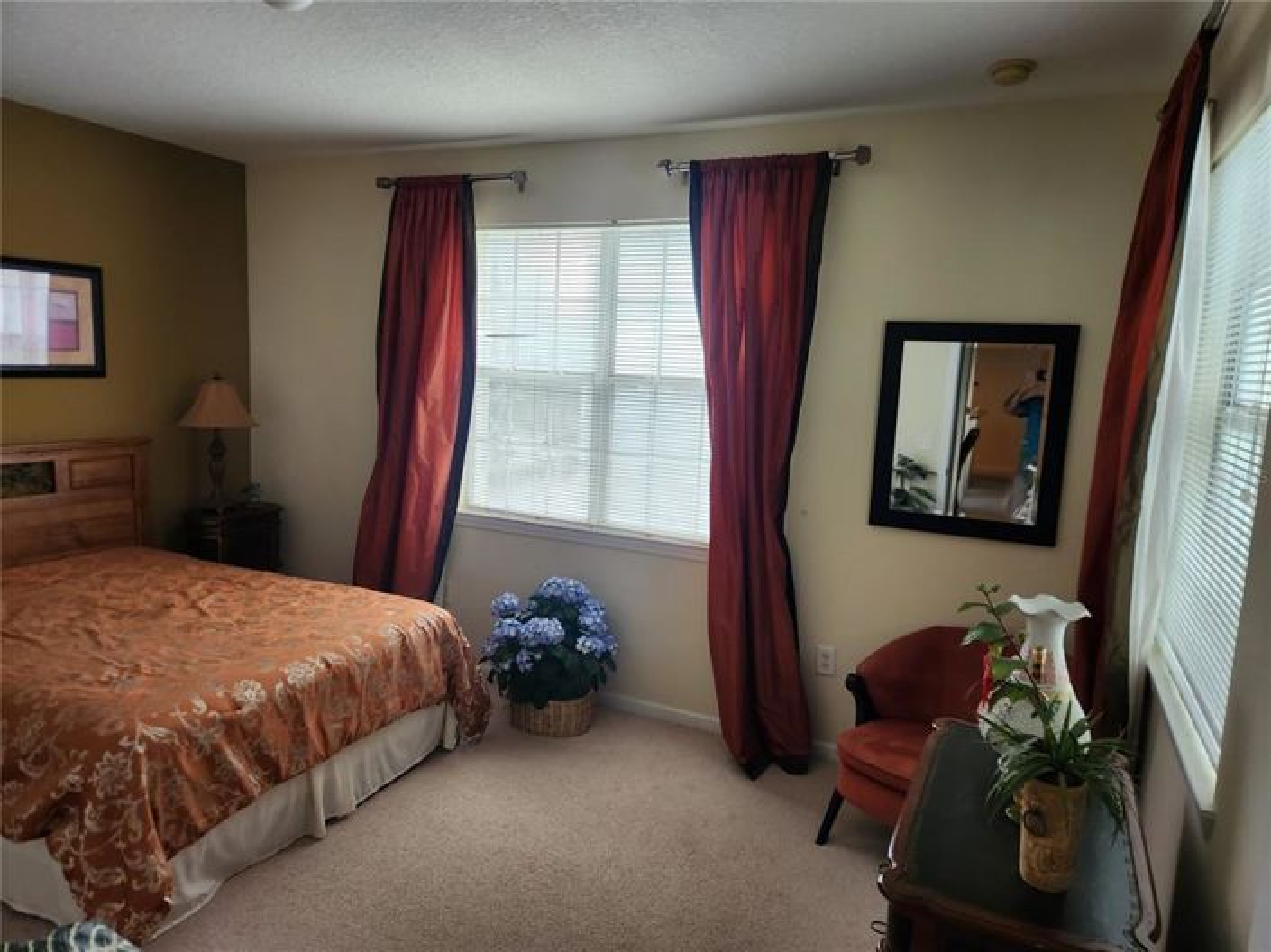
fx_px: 844
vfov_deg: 58.8
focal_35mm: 23
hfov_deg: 74.0
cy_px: 476
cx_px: 636
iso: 160
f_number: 1.8
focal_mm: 5.4
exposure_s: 1/180
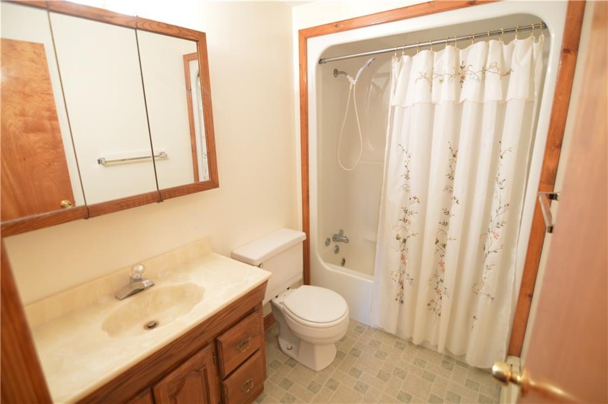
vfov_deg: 71.9
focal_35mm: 16
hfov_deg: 95.1
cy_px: 202
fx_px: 278
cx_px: 304
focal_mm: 11
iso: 100
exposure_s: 1/6
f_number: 2.8
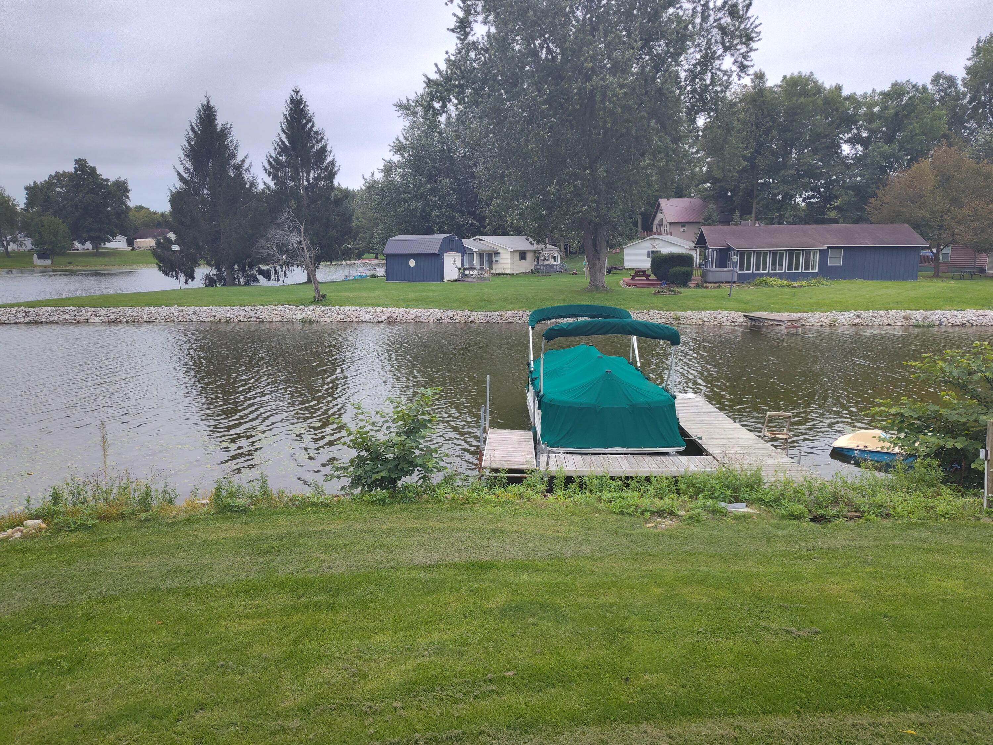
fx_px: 660
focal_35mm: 23
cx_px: 496
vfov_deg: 58.9
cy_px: 372
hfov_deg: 73.9
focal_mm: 5.56
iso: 100
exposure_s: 1/560
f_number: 1.8
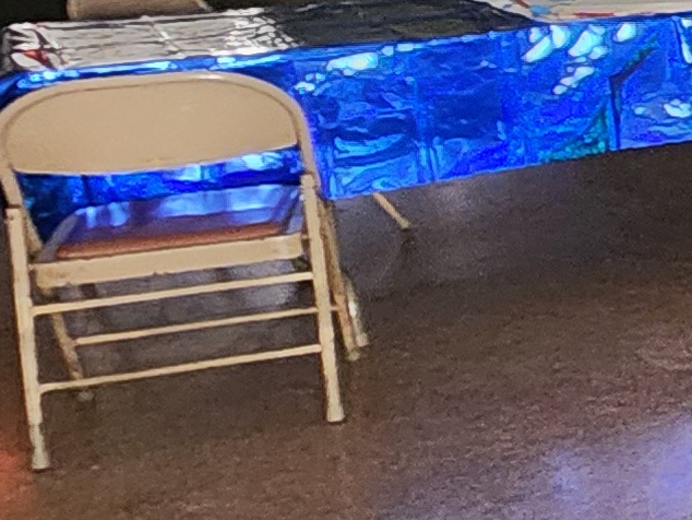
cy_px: 25
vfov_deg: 17.7
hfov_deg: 12.1
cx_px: 1992
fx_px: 1640
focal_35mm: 82
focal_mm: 2.2
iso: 500
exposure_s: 1/30
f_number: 2.2
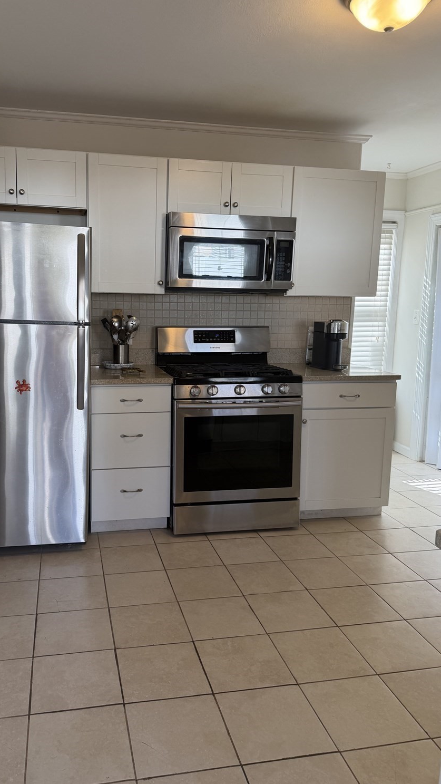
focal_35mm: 27
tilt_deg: -5.3
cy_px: 388
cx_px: 171
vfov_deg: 69.8
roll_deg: -1.6
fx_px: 561
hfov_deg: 42.7
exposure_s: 1/195
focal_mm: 6.76
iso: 80
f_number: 1.78
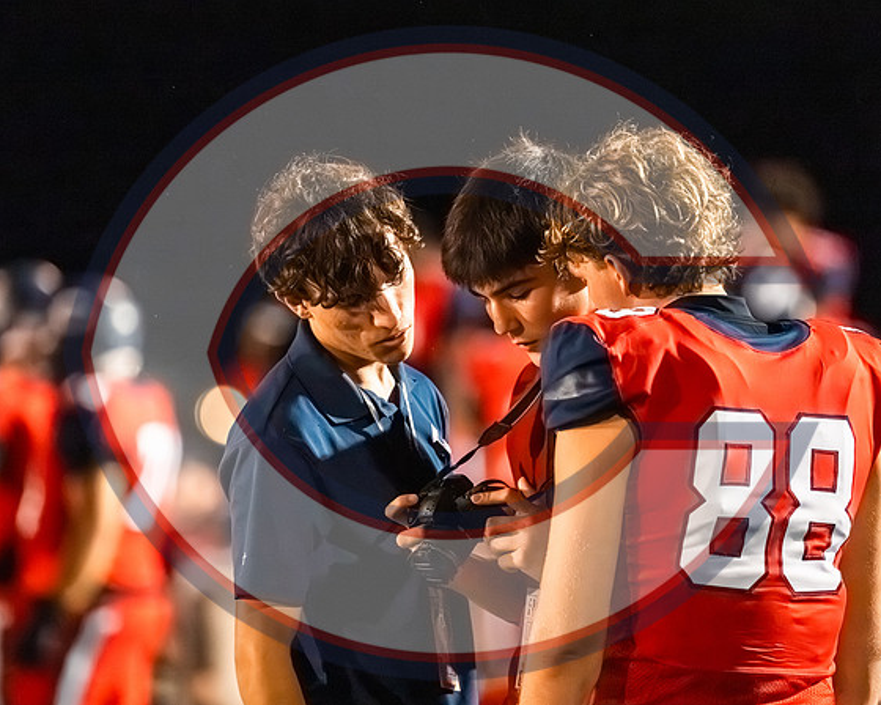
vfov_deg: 3.4
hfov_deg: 4.3
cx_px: 441
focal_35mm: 453
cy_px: 352
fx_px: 11812
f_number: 4.5
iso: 25600
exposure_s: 1/1600
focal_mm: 400
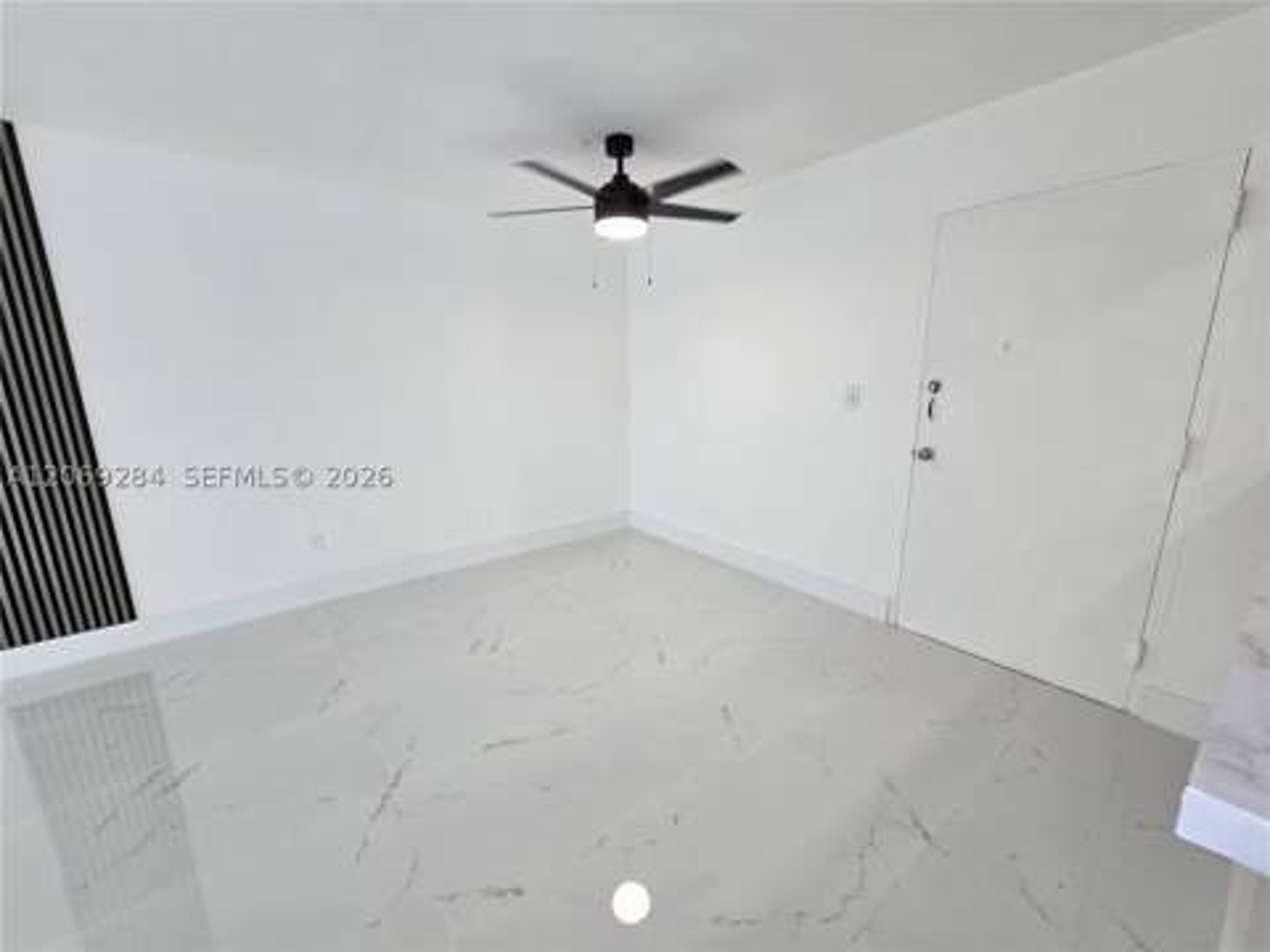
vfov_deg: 89.9
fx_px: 477
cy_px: 476
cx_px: 635
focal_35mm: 13
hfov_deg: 106.2
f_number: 2.2
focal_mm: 2.2
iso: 50
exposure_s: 1/60
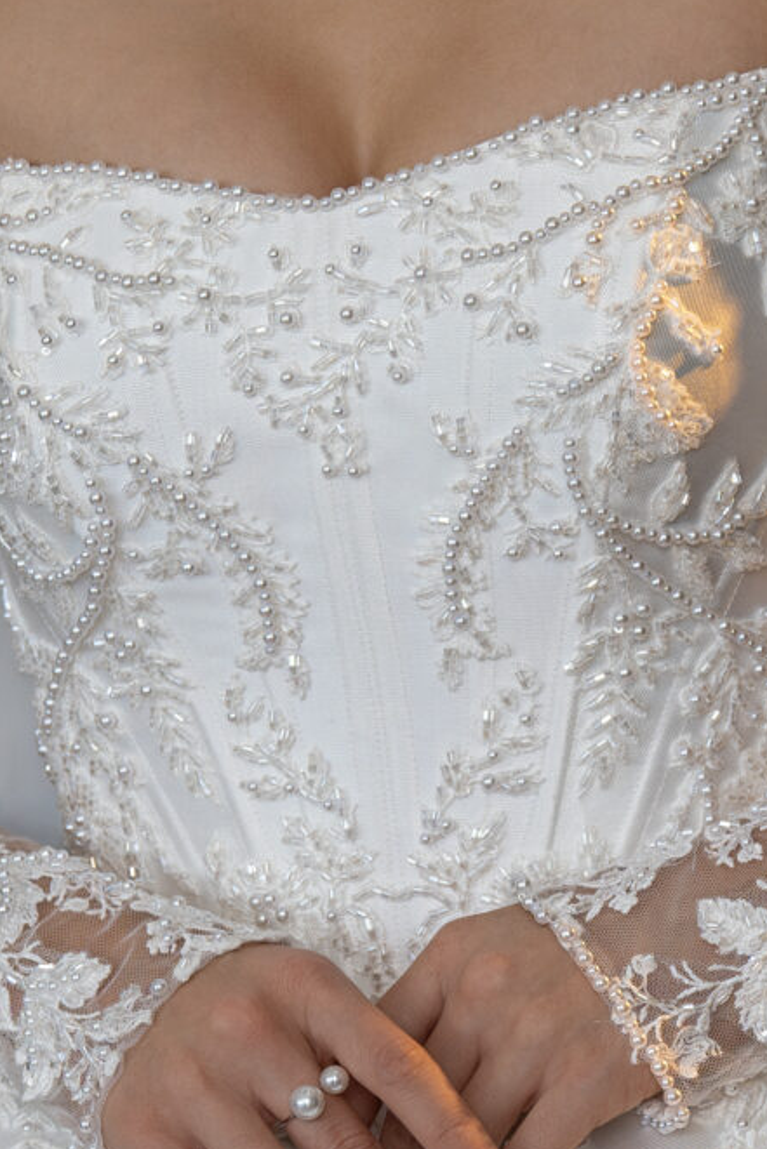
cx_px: 451
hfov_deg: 8.9
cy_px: 548
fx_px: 4951
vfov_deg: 13.2
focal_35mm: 155
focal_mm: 40
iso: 400
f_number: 4
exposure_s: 1/250
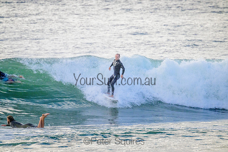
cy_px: 76
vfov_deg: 1.7
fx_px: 5068
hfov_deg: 2.6
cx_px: 114
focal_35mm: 800
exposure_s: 1/2000
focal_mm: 800
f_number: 11
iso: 1800
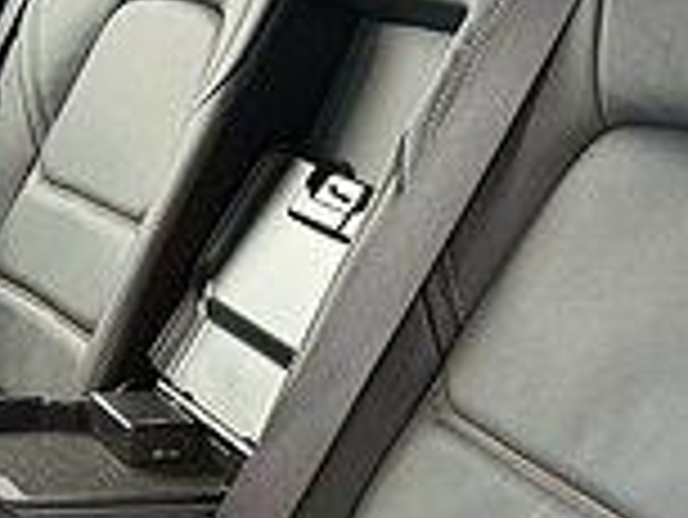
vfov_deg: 16.9
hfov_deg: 21.9
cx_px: -4
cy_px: 475
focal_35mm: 86
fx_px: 1711
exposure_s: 1/132
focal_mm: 6.76
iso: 200
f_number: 1.78
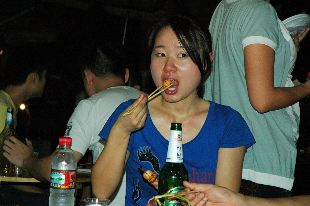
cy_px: 103
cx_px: 155
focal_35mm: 105
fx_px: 903
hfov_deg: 19.5
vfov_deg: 13.0
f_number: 7.1
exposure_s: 1/250
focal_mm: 70
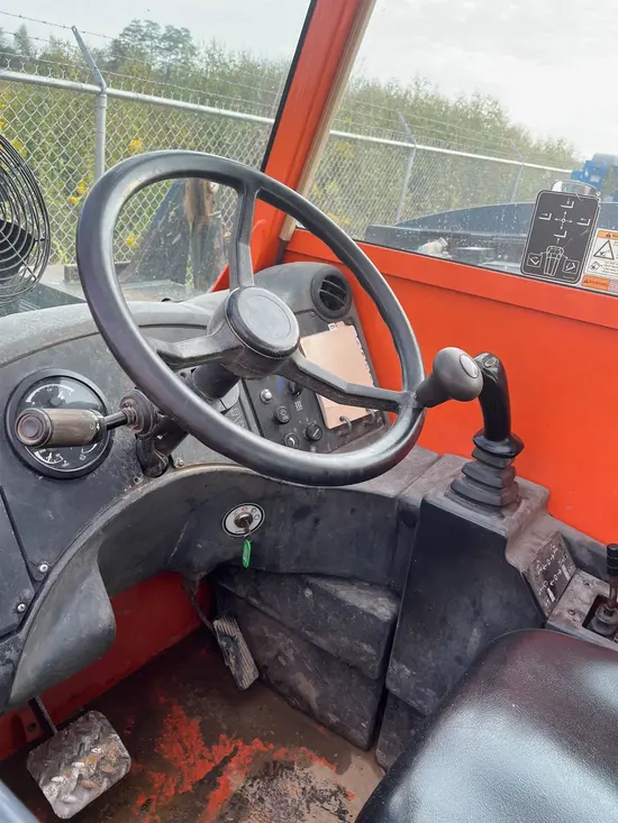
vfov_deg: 67.3
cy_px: 412
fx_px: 619
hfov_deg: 53.1
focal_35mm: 26
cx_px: 309
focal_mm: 5.1
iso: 40
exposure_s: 1/171
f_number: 1.6
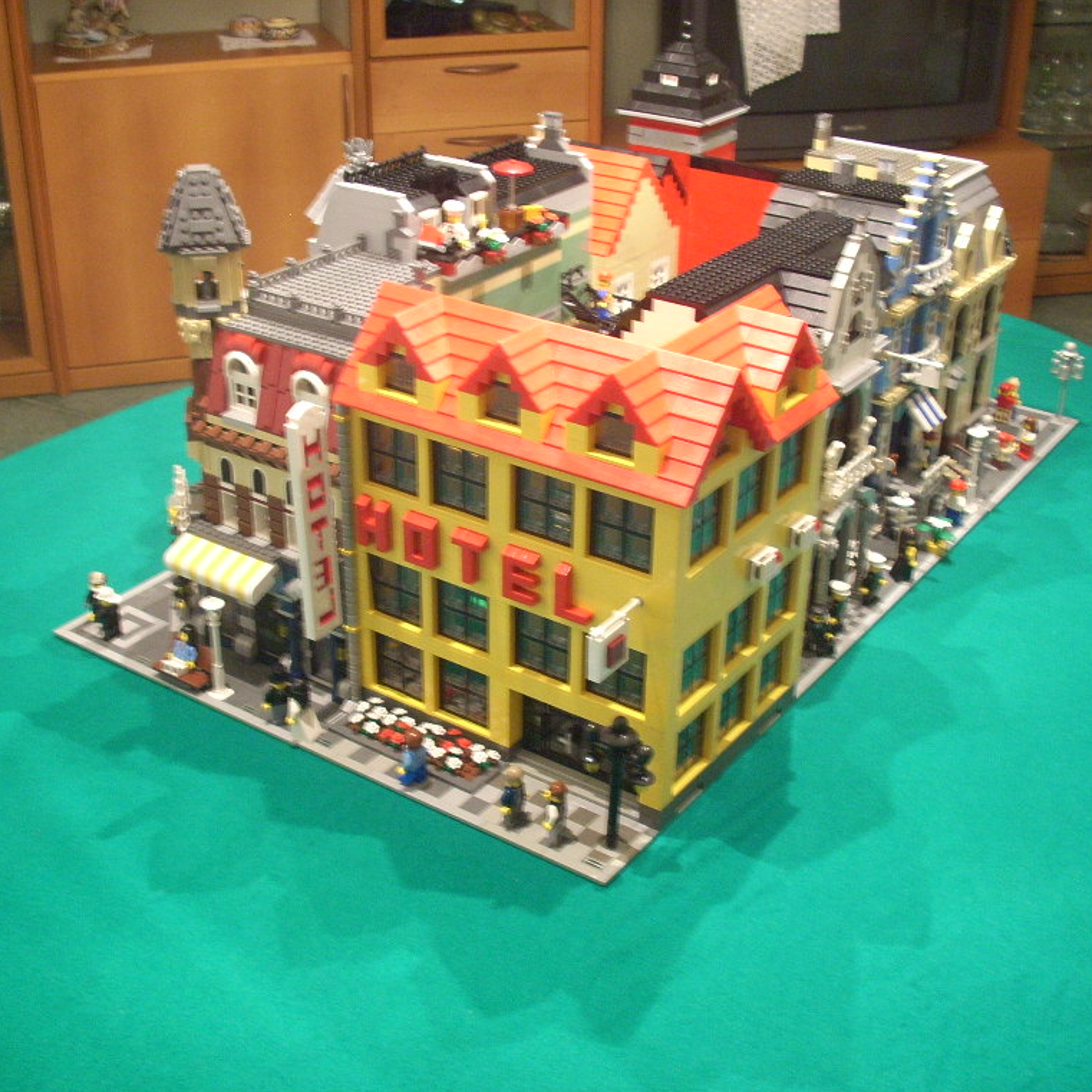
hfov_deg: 38.3
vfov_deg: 38.3
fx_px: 1570
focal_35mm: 44
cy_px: 547
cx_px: 534
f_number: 2.8
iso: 227
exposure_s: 1/4
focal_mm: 6.2
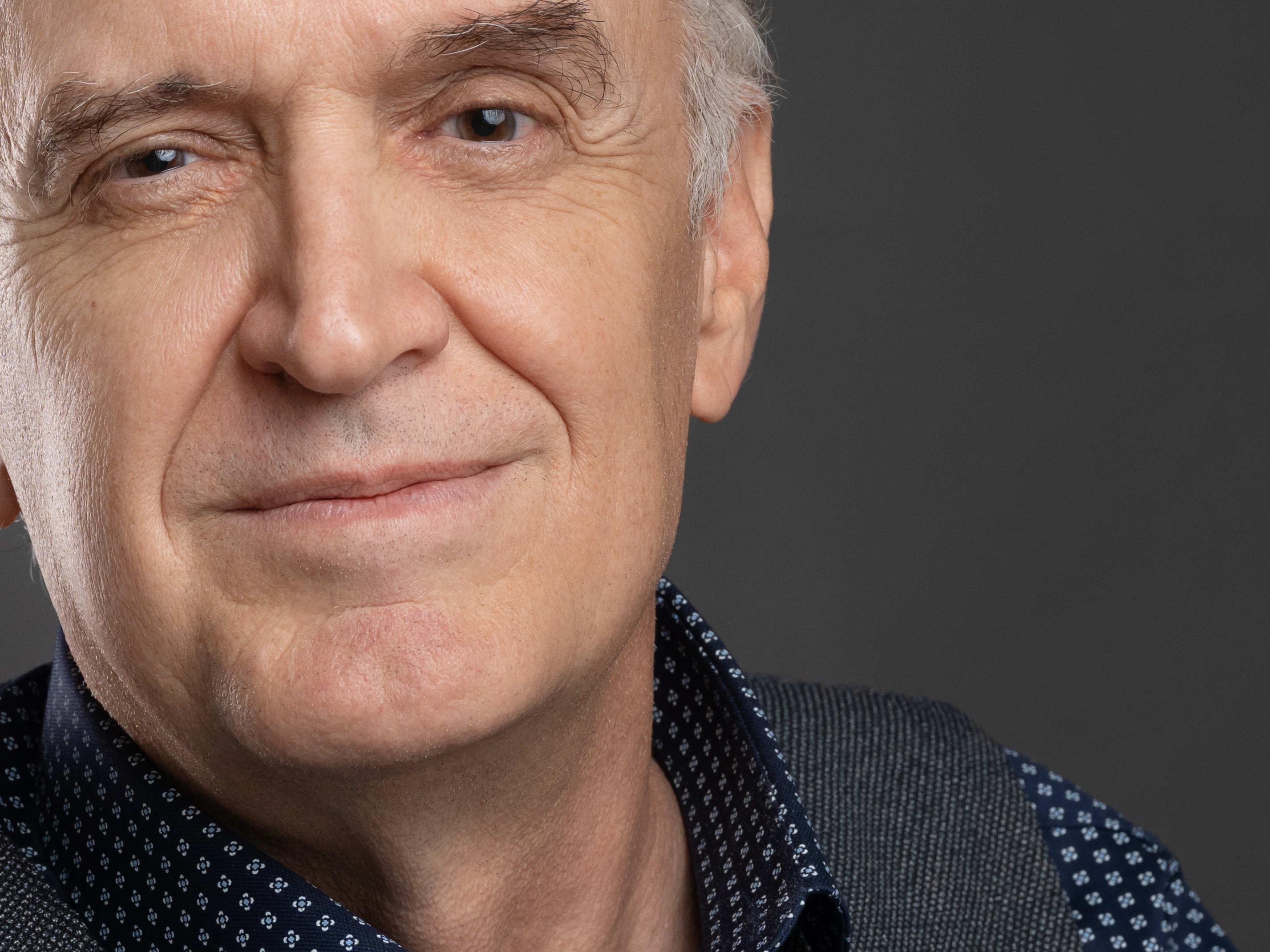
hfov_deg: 12.9
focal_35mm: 153
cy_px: 822
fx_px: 5613
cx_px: 449
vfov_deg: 9.7
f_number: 8
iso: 400
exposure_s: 1/125
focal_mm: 55
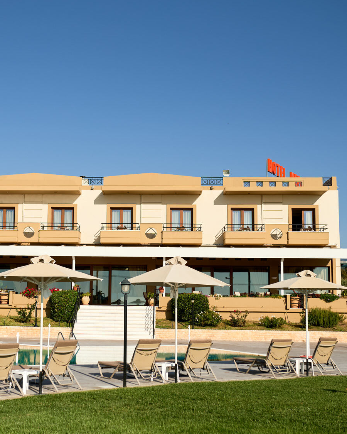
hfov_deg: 27.9
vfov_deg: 34.7
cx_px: 107
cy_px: 221
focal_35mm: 54
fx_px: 693
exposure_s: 1/8000
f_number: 2.8
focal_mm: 35
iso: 100
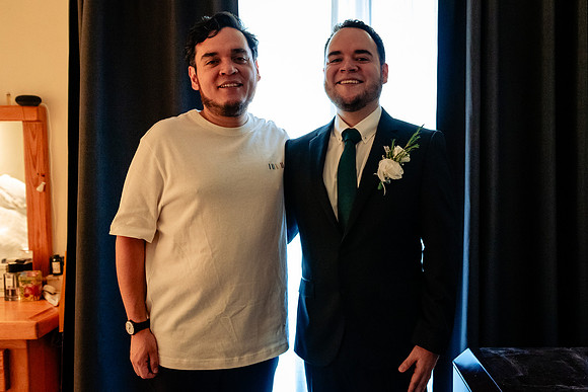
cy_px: 209
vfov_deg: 35.9
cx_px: 345
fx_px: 606
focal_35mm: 37
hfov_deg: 51.5
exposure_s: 1/125
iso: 4000
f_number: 4
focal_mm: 31
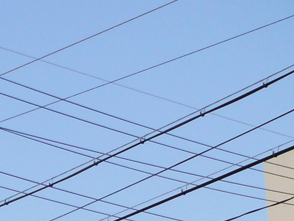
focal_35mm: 179
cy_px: 525
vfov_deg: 7.7
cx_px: -458
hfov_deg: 9.6
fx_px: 1521
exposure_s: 1/800
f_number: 4.5
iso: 100
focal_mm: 7.4
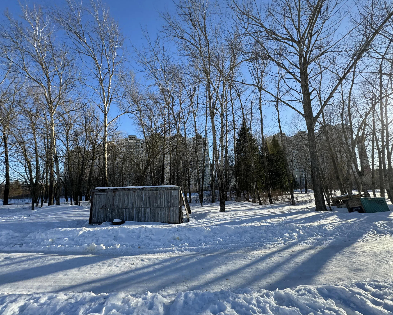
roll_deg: -0.2
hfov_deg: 96.8
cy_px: 162
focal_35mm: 15
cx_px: 192
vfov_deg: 84.0
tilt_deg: +6.1
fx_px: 174
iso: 50
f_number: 2.2
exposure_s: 1/889
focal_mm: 2.22
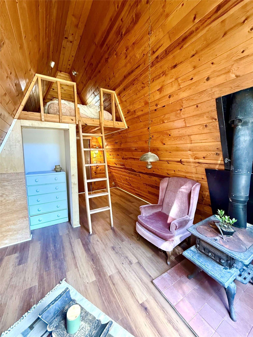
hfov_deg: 85.7
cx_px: 126
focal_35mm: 14
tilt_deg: -5.6
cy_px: 168
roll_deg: -0.9
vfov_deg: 102.1
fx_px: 136
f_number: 2.2
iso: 640
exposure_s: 1/60
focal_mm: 2.22
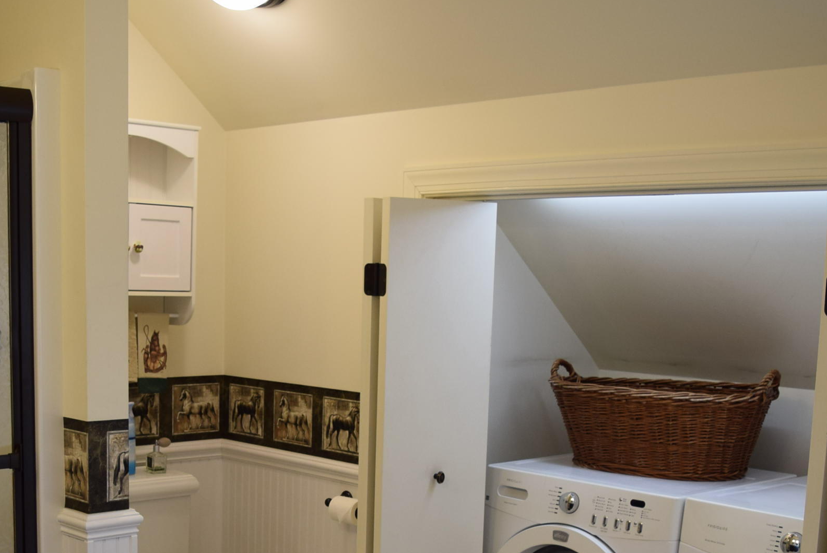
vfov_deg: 25.7
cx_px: 304
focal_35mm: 51
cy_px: 498
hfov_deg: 38.6
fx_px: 1173
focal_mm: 18
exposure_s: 1/60
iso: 400
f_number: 4
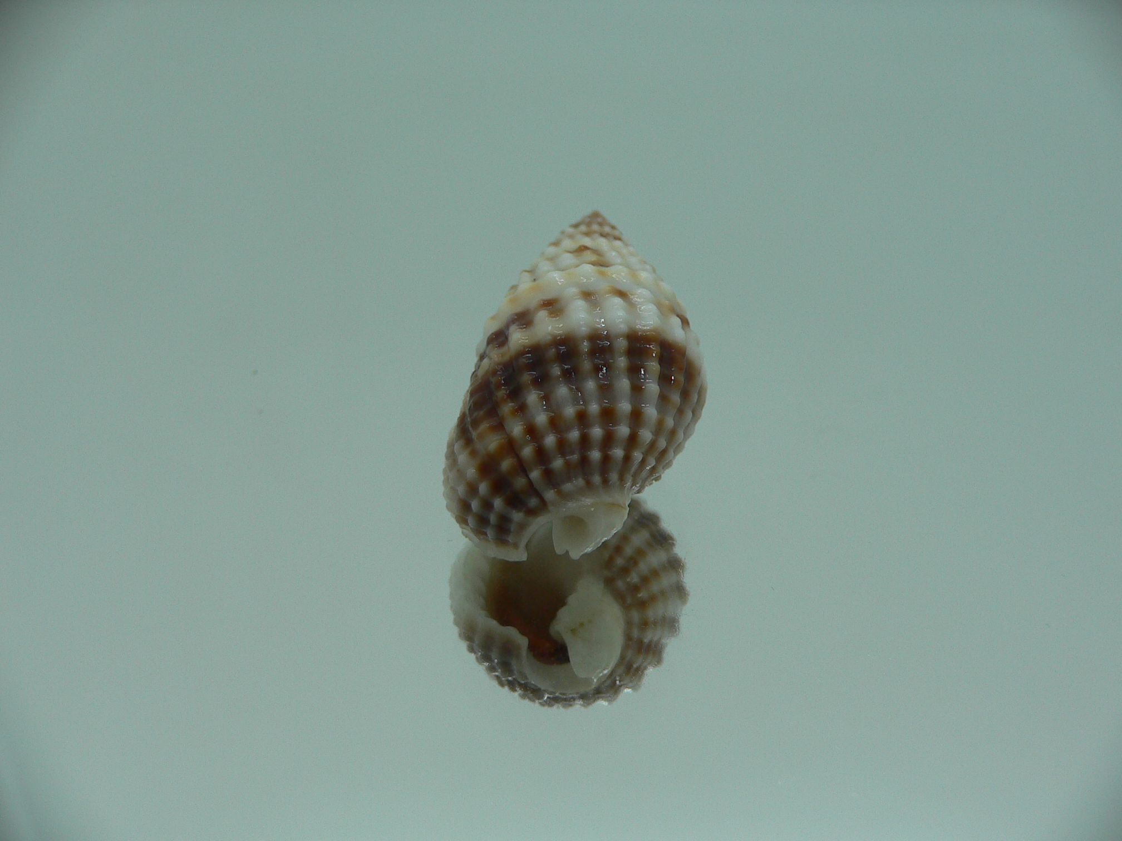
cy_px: 420
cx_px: 561
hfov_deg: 52.6
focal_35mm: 35
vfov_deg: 40.7
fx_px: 1134
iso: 80
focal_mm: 4.6
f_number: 2.8
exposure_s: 1/60
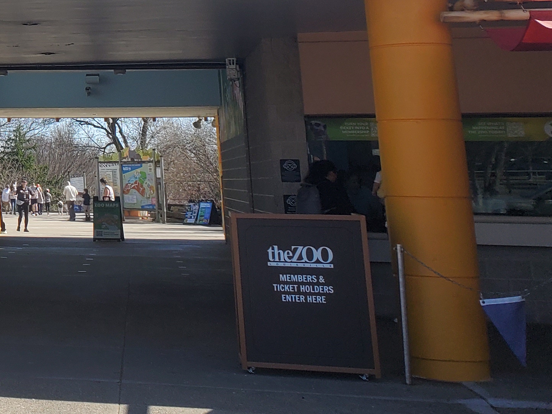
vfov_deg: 19.3
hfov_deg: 22.8
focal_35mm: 73
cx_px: -223
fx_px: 1164
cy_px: -52
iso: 50
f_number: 2.4
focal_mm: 4.3
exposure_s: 1/1008
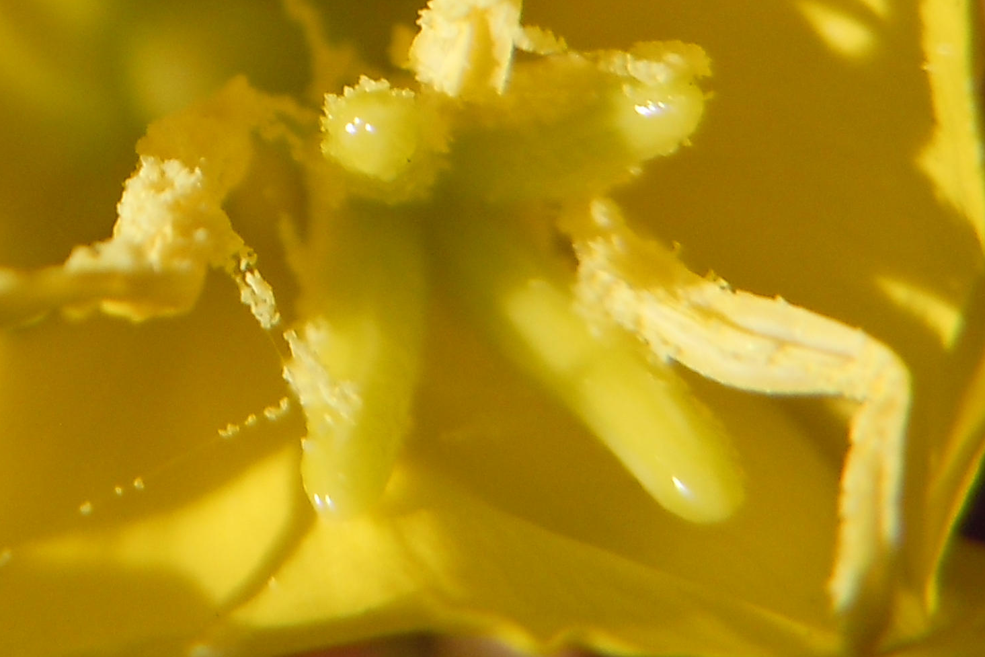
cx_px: -120
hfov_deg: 21.0
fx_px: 2517
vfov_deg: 14.5
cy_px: -75
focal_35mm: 92
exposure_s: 1/400
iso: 100
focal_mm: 5.4
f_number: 7
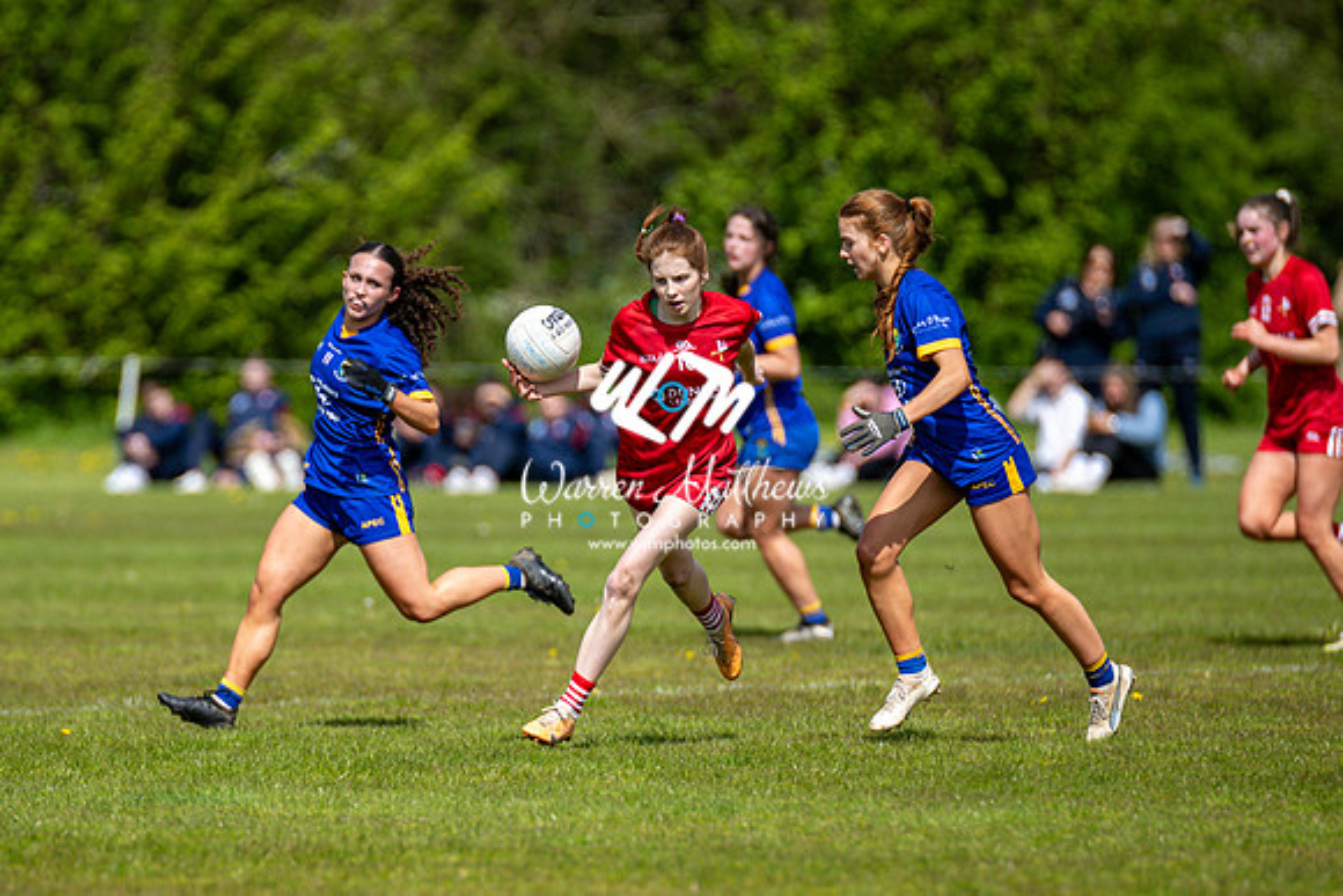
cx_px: 464
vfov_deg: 2.6
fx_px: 19486
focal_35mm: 522
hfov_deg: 3.9
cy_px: 647
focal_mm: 300
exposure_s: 1/6400
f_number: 2.8
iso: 200
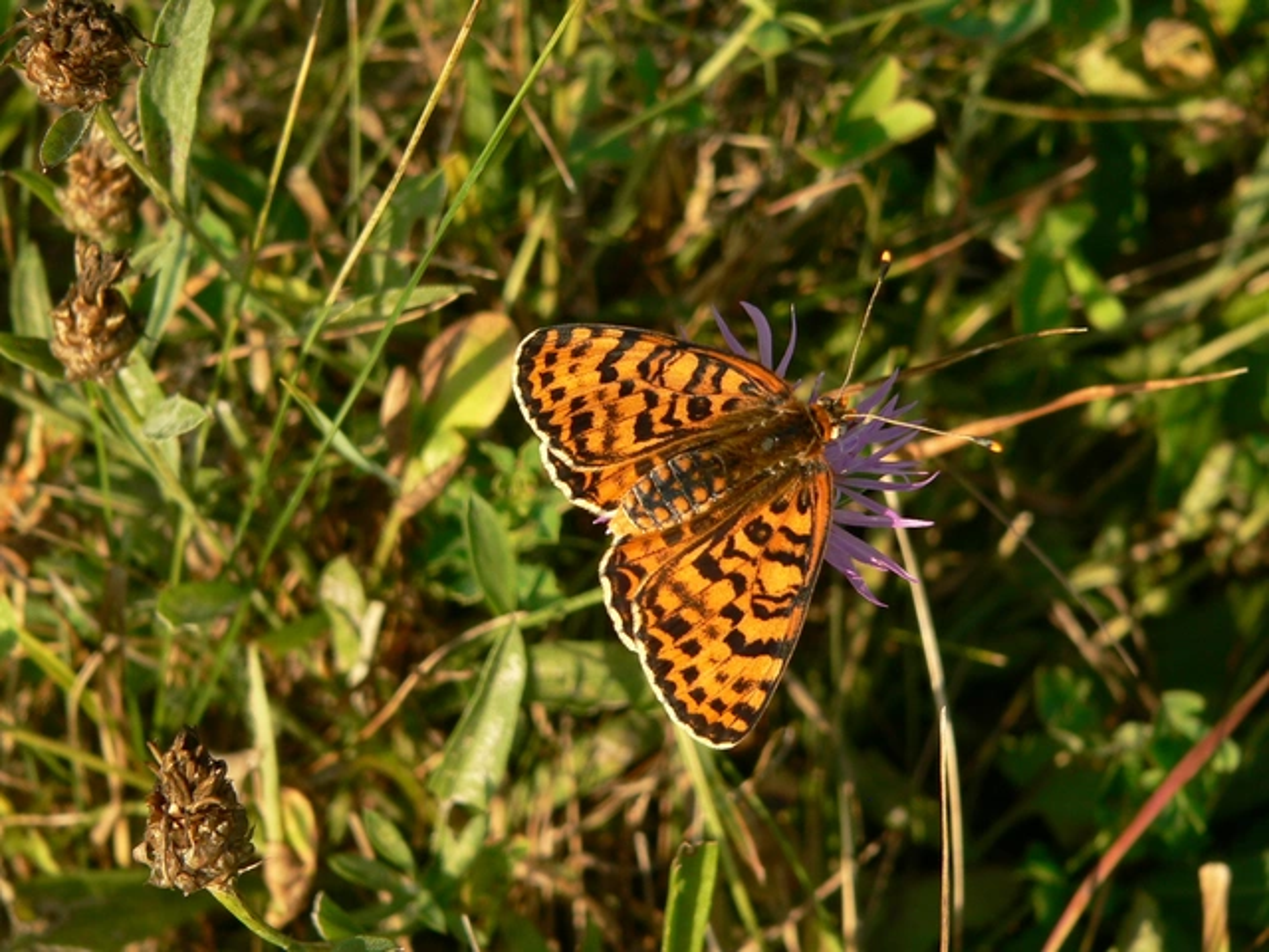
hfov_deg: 29.8
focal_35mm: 65
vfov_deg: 22.6
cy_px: 476
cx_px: 634
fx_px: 2383
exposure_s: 1/320
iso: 80
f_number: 4
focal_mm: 10.7
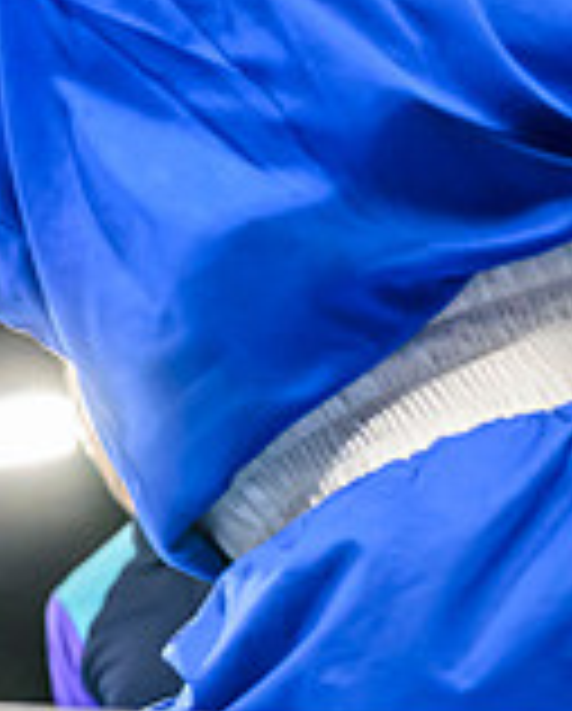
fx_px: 2616
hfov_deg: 10.4
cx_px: -887
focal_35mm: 124
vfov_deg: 15.5
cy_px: 347
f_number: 3.2
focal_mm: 29.5
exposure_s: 1/1600
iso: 2500
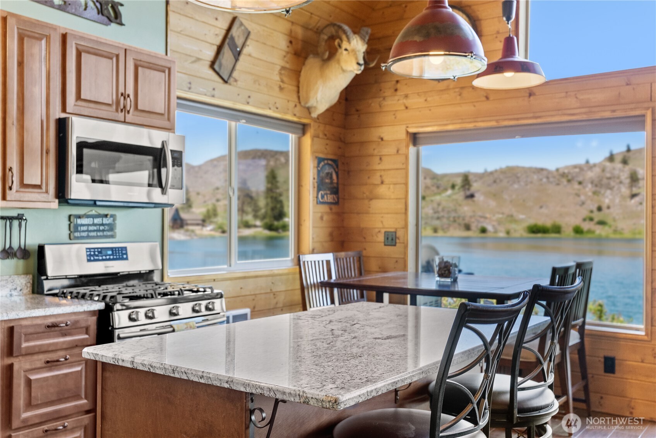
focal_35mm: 34
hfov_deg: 55.4
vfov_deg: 38.6
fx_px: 625
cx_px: 328
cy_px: 219
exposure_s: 1/40
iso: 400
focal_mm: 34.3
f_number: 2.8
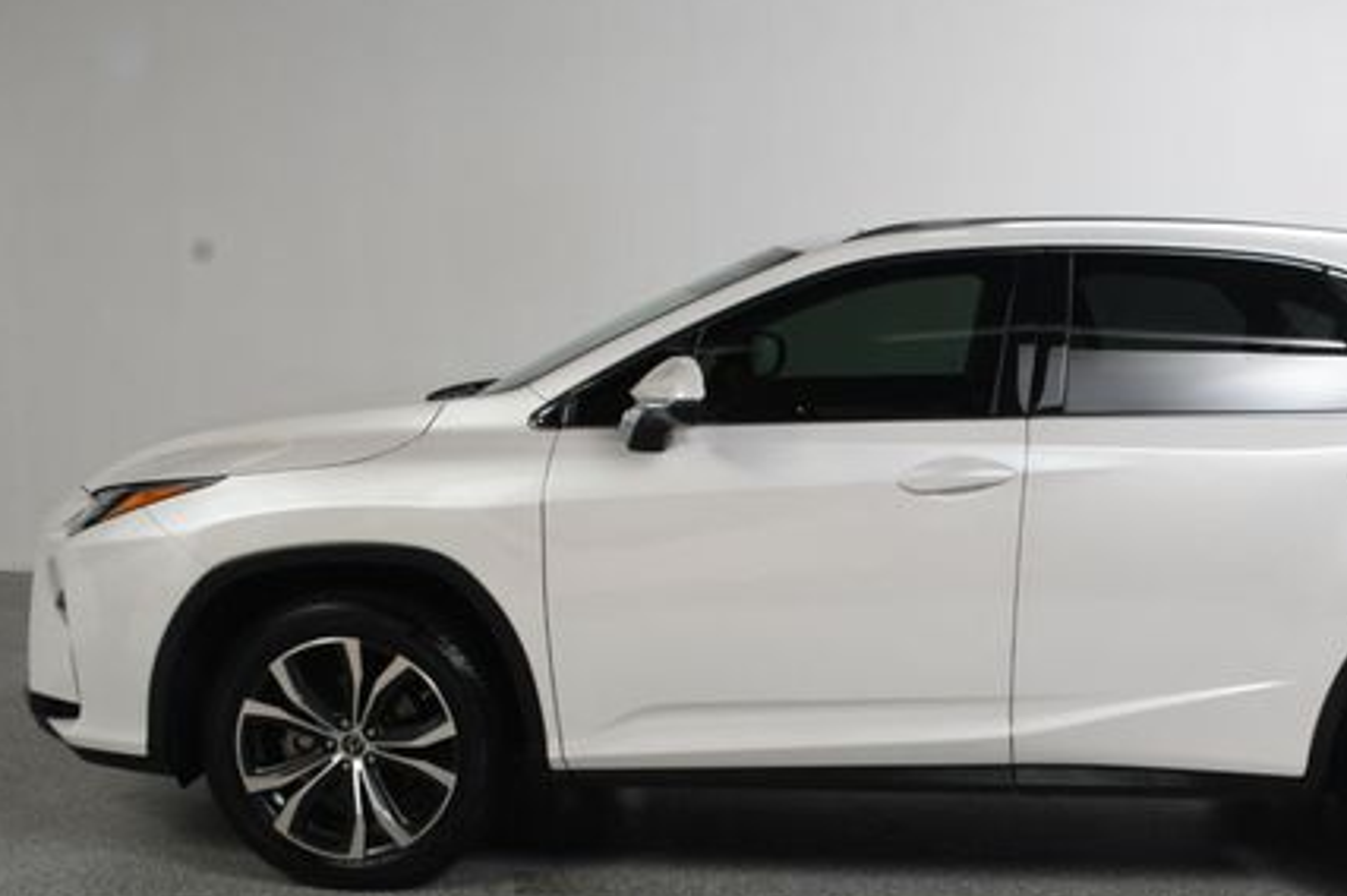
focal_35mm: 45
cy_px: 552
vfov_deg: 29.7
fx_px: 1682
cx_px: 893
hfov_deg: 43.1
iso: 100
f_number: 11
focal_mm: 20
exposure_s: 1/160
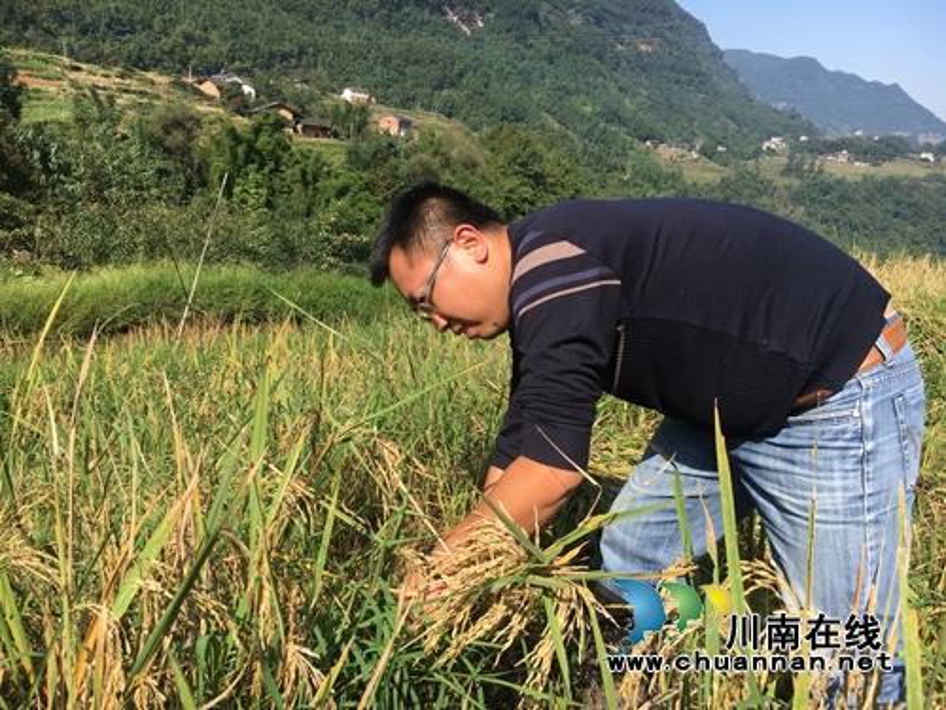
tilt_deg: -14.9
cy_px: 355
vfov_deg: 48.2
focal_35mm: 29
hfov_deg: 61.7
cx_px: 473
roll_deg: -7.8
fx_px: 793
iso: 25
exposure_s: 1/974
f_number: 2.2
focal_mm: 4.15
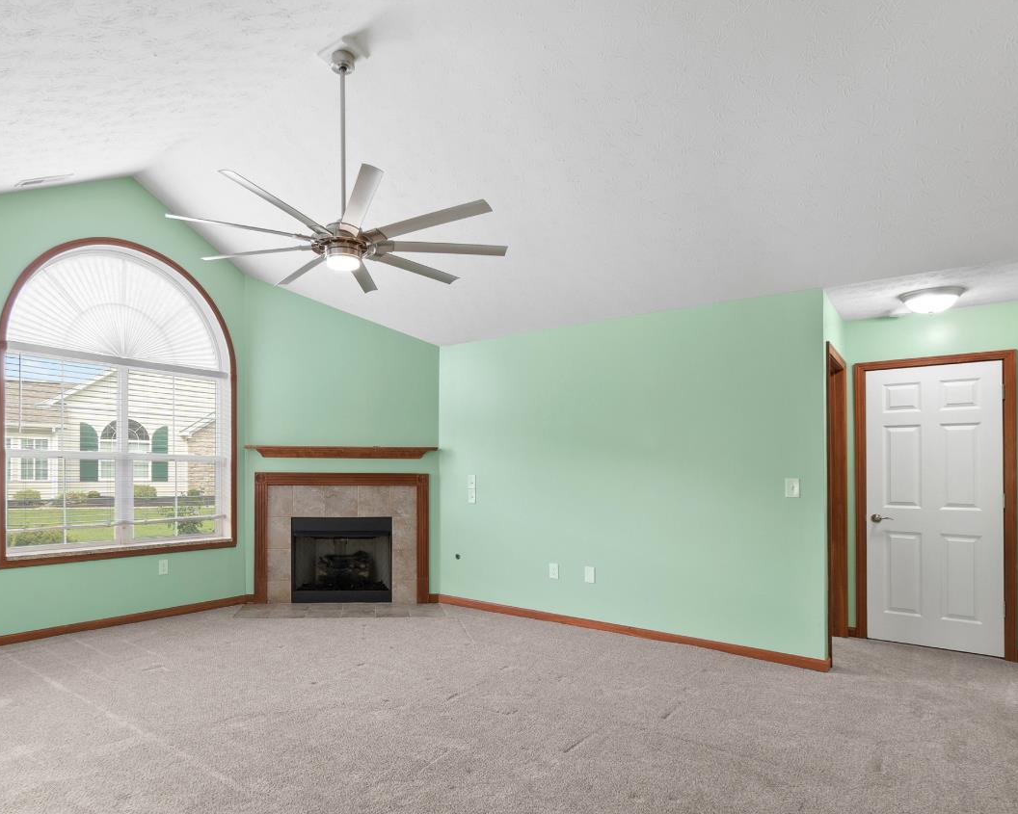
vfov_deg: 67.7
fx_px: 603
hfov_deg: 79.6
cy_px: 471
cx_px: 417
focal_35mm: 20
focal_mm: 10
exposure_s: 1/6
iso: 400
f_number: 6.3
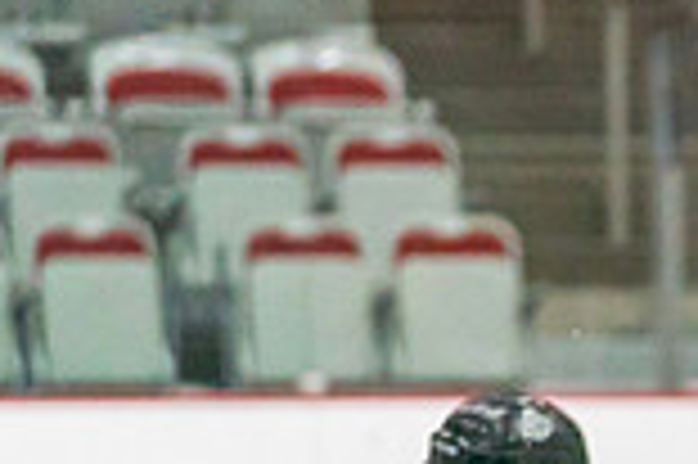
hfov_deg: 4.4
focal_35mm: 464
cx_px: 1173
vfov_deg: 2.9
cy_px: 754
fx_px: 8987
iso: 4000
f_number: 2.8
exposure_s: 1/1600
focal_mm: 107
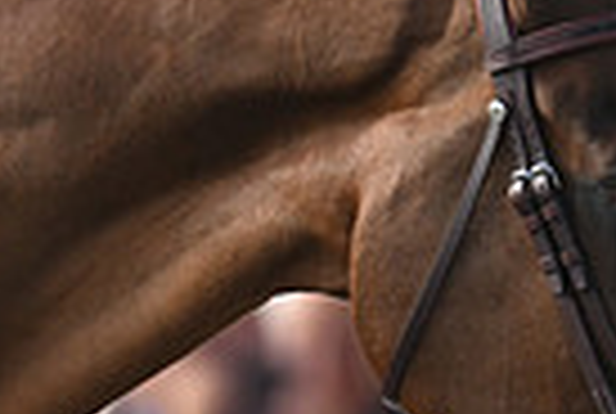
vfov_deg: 0.8
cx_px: 1039
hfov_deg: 1.2
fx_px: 28998
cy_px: 187
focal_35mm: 1691
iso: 1000
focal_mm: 400
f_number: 5
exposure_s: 1/1600
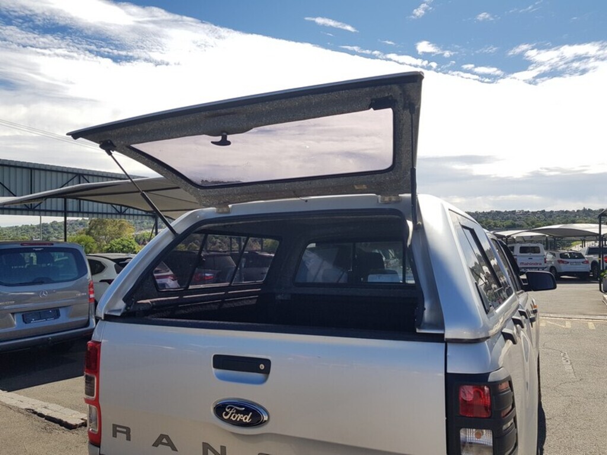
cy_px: 228
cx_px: 304
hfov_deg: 67.3
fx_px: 456
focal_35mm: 26
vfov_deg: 53.1
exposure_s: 1/2080
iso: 40
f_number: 1.7
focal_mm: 4.3
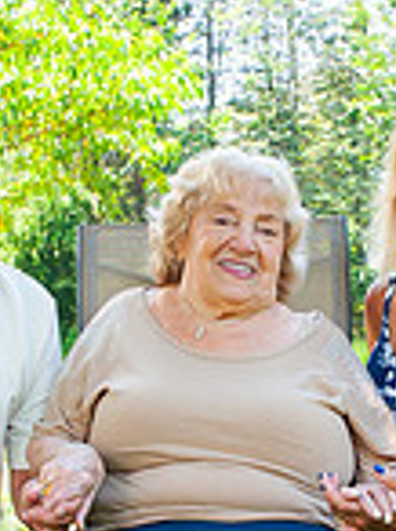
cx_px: 323
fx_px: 1775
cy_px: 372
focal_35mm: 116
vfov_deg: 16.9
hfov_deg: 12.7
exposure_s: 1/160
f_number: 11
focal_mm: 26
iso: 640
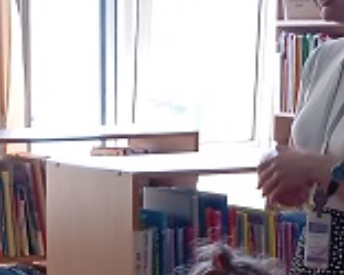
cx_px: 24
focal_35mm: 158
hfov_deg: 12.1
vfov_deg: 9.6
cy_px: 338
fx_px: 1610
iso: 131
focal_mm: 4.22
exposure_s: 1/50
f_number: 1.8
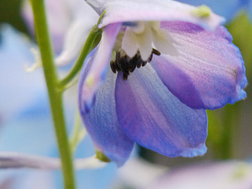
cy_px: 68
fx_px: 2758
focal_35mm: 379
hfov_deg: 5.2
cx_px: 154
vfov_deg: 3.9
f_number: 8
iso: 1000
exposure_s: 1/160
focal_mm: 120
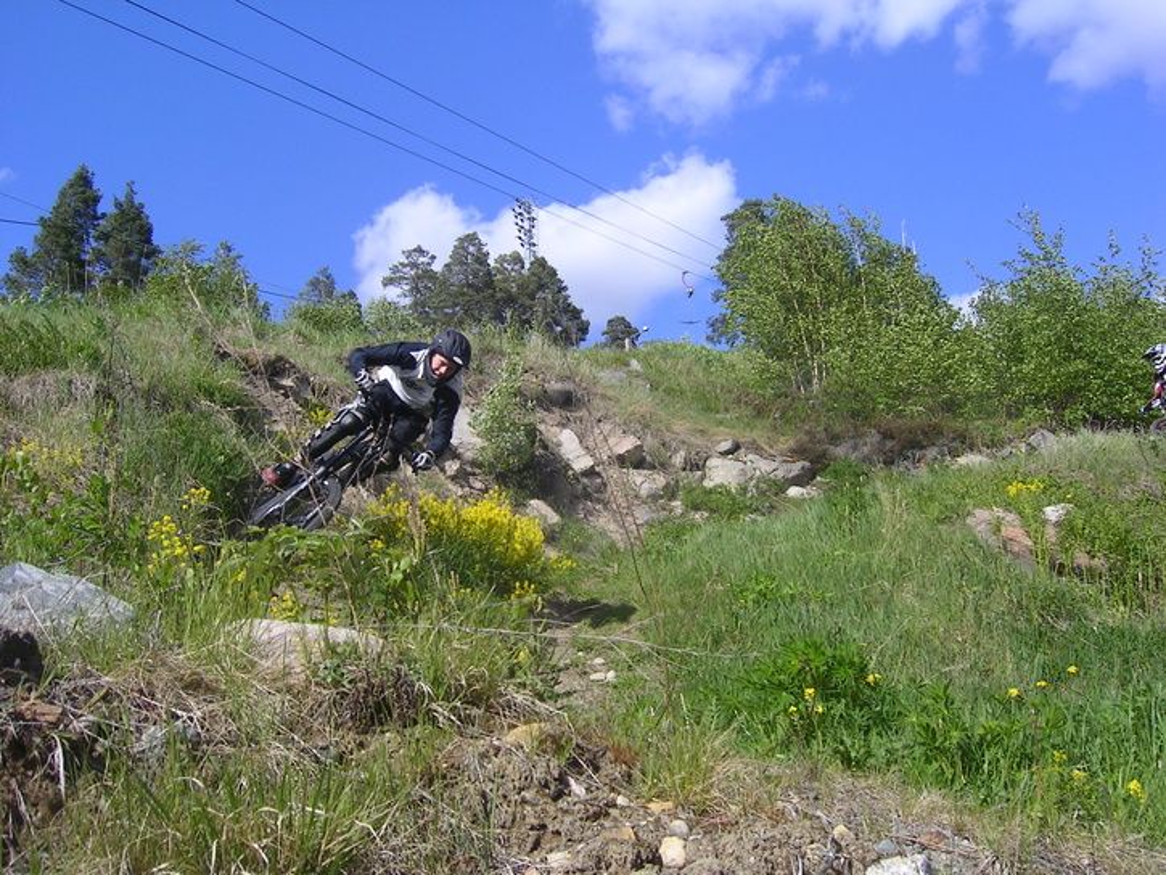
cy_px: 438
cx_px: 583
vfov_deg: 39.7
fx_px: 1213
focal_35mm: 36
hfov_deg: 51.3
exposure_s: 1/449
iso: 50
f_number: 4.8
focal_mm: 5.6
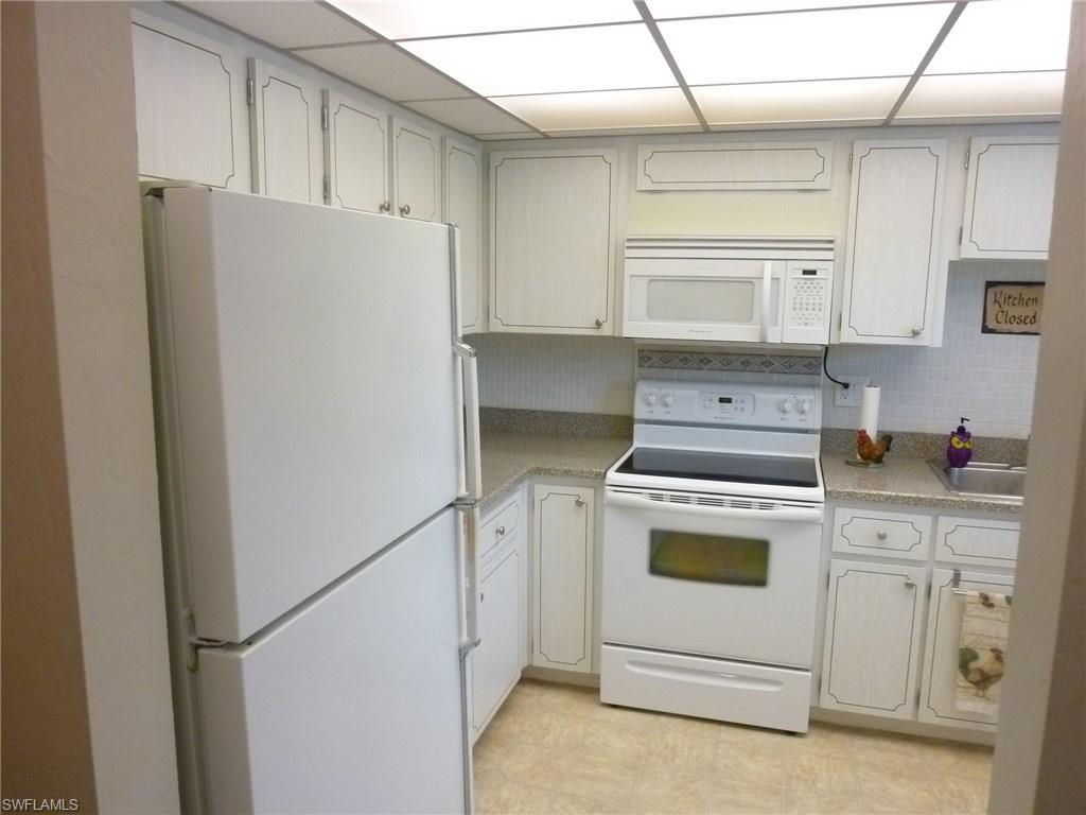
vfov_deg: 54.9
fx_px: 784
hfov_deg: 69.4
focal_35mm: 25
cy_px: 408
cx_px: 543
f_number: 3.3
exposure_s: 1/30
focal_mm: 4.5
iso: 400
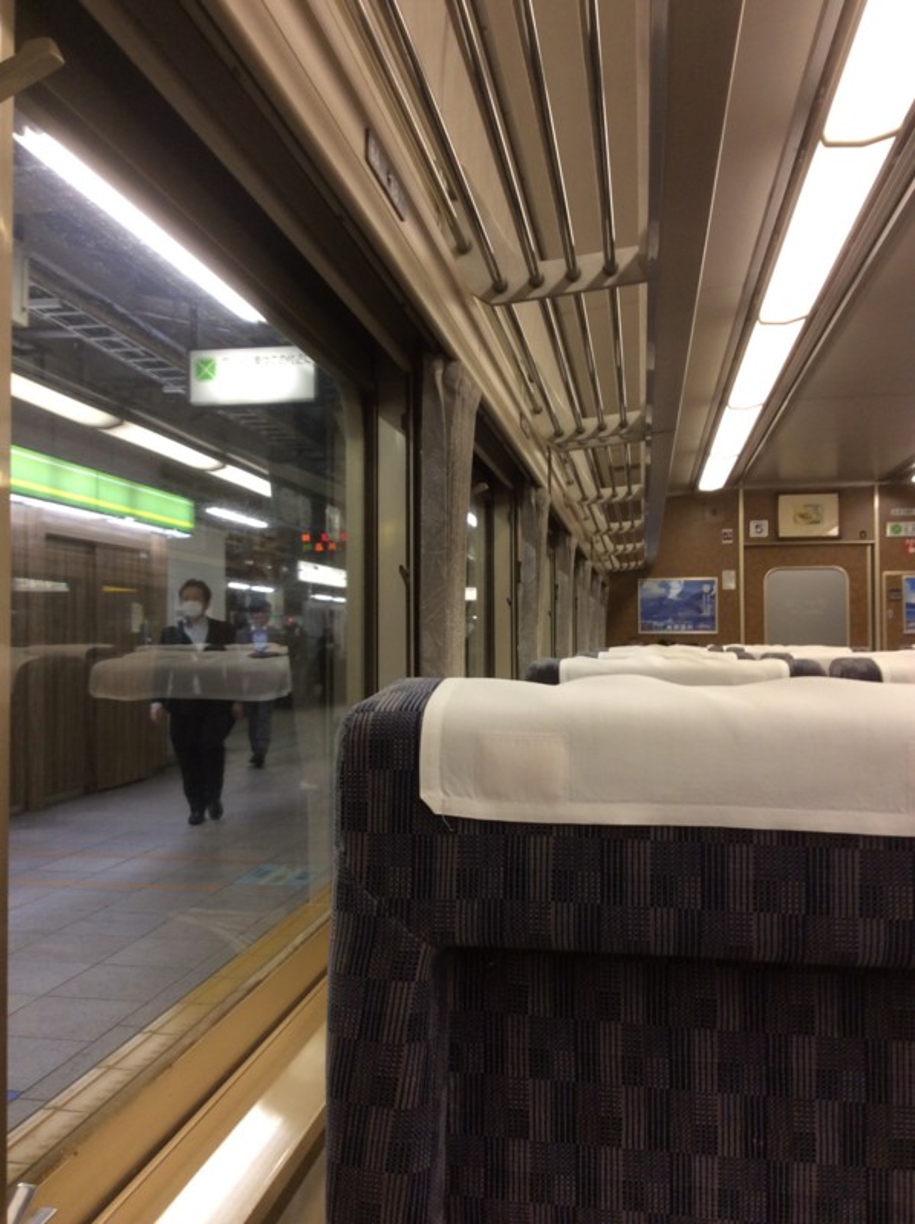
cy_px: 612
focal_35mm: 32
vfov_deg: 56.9
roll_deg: +0.7
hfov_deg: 44.1
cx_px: 458
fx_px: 1130
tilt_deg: +1.5
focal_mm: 3.3
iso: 50
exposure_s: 1/24
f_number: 2.4
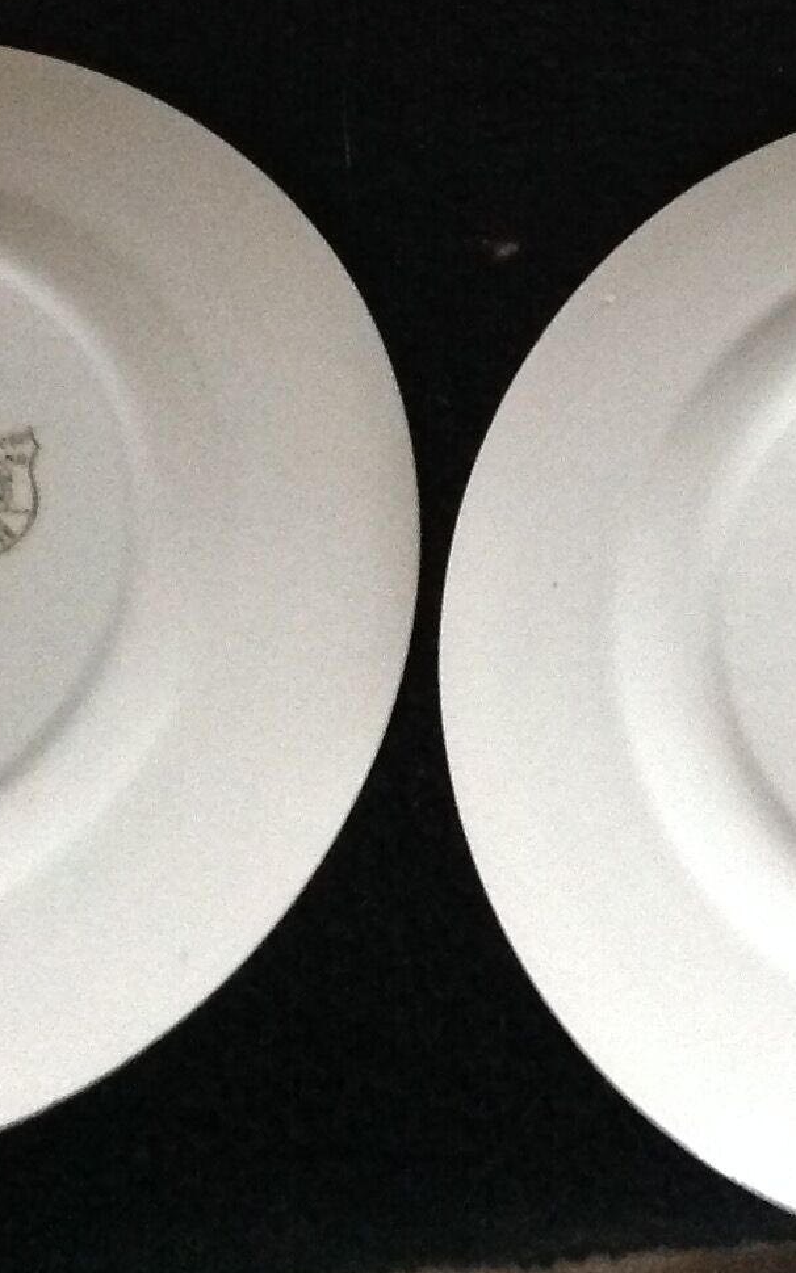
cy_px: 160
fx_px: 3437
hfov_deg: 13.0
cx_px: 789
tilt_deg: -71.2
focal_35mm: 99
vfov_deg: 20.6
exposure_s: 1/15
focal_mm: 4.28
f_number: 2.4
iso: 400
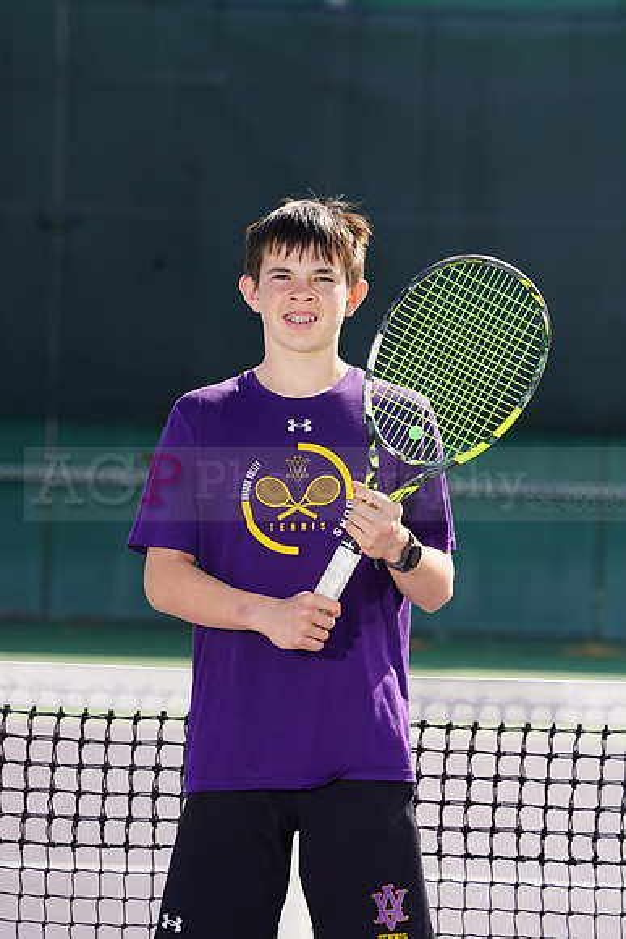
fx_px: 6907
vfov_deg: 7.8
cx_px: 313
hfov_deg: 5.2
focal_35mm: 265
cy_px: 470
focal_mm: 265
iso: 100
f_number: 7.1
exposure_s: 1/250
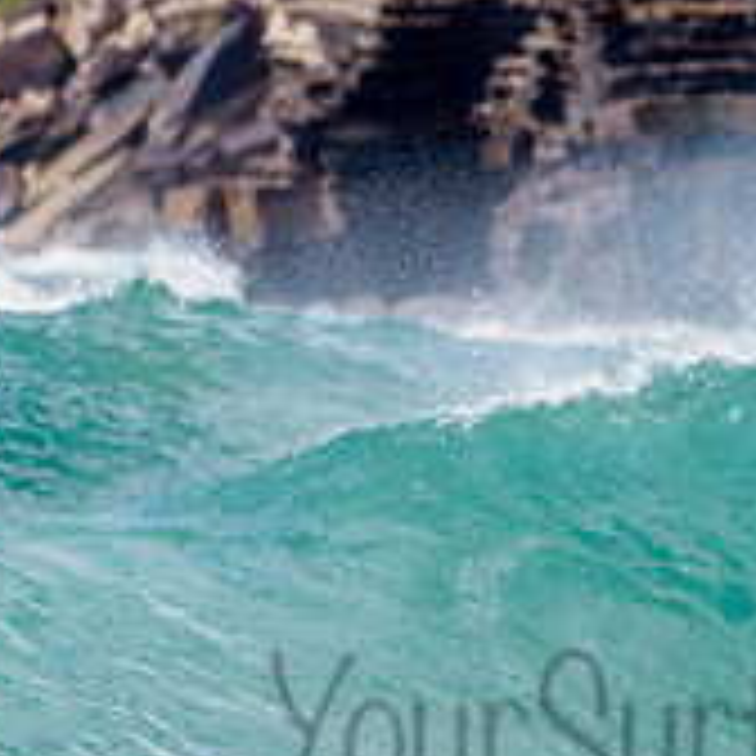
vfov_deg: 1.0
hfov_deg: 1.0
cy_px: 486
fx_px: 44451
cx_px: 1015
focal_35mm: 1799
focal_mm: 500
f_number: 5.6
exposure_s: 1/2000
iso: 125
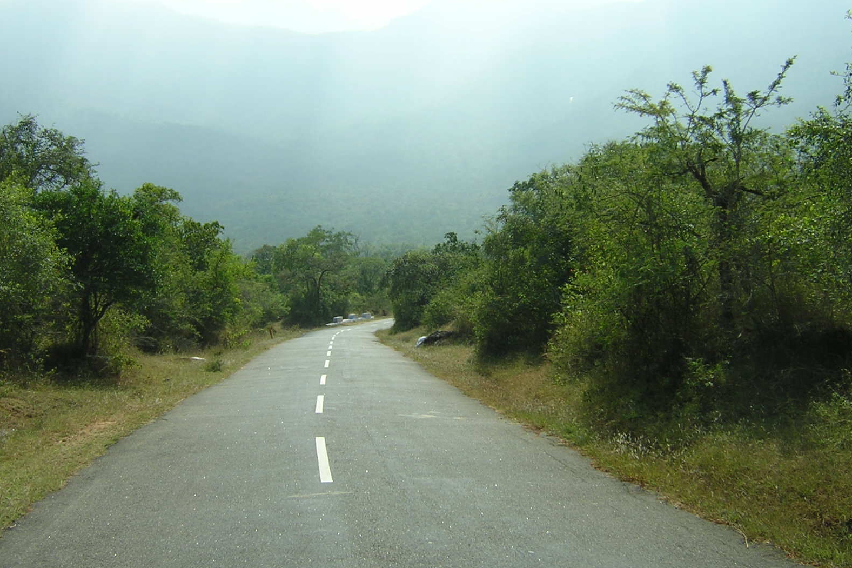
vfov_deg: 35.0
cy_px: 254
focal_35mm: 38
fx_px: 899
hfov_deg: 50.7
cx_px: 431
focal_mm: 4.7
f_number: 5.2
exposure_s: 1/330
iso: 100
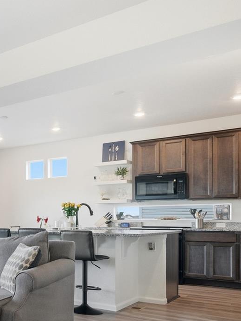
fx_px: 371
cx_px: -92
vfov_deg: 46.2
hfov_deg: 28.0
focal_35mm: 40
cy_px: 208
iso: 500
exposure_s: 1/50
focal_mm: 18
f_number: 8
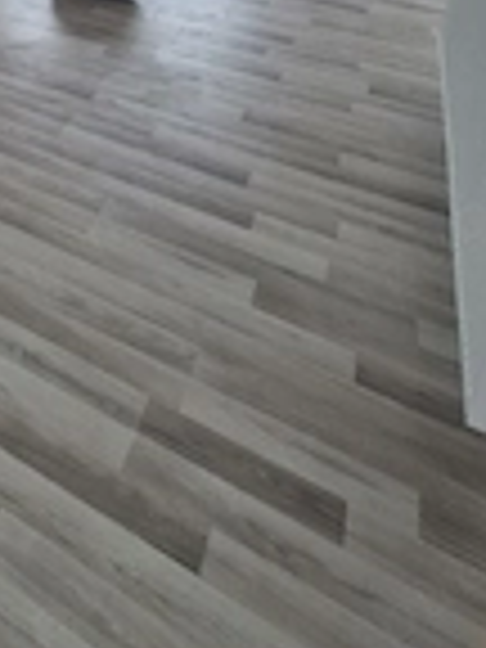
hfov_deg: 32.9
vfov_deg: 39.0
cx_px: -90
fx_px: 674
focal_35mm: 36
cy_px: -112
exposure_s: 1/100
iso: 50
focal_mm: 1.74
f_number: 2.2
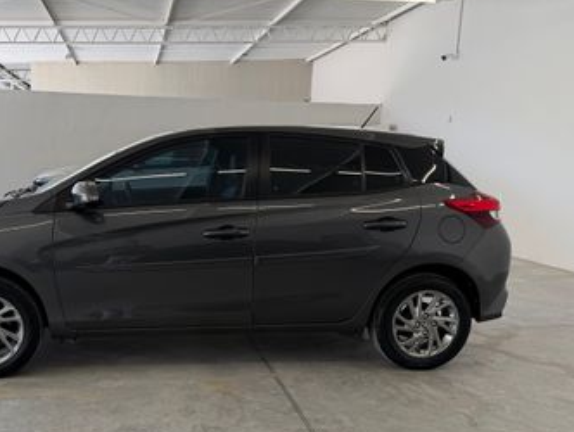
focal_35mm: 34
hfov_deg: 52.5
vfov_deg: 41.7
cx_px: 178
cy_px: 263
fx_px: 565
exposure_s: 1/187
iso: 100
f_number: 1.78
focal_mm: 6.76
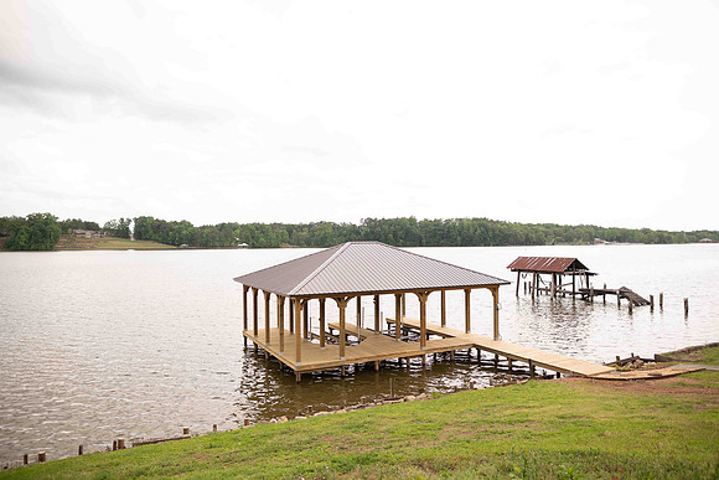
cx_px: 360
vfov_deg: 53.2
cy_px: 240
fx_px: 479
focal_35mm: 24
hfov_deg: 73.7
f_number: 2.5
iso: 125
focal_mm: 24
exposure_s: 1/1000
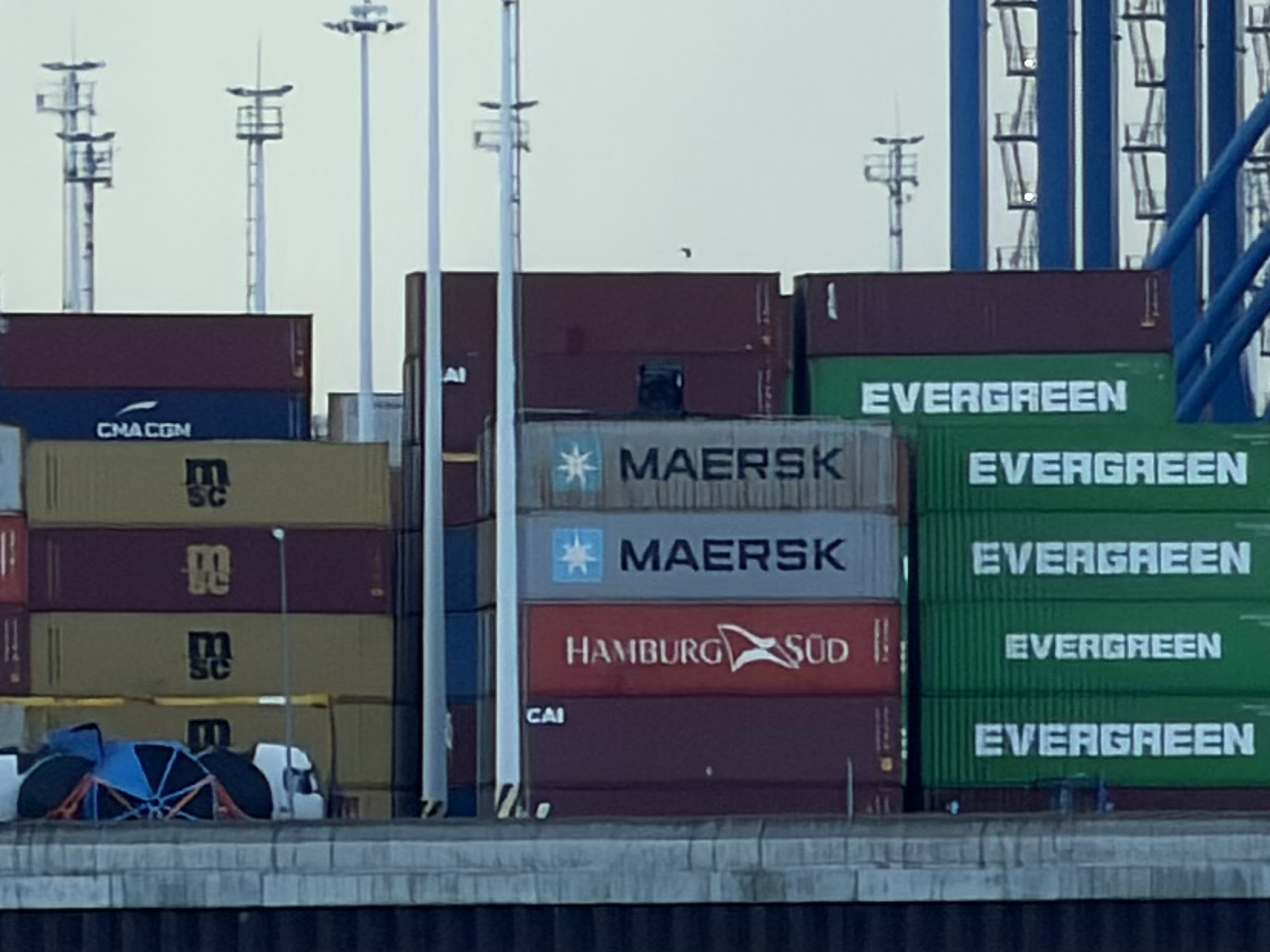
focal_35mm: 974
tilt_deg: +1.1
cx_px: 2839
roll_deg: +0.1
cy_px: -412
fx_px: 35734
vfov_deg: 1.5
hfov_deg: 2.0
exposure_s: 1/332
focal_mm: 16.89
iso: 50
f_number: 2.8
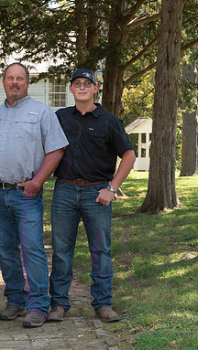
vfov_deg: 23.2
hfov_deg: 13.0
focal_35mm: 92
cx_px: -5
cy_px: 175
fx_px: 857
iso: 500
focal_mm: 58
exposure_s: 1/200
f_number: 8
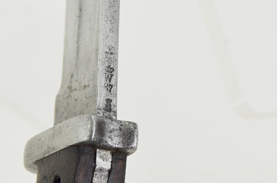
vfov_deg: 4.0
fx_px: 2657
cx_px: 115
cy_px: 89
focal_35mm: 346
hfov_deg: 6.0
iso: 560
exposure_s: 1/250
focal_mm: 112
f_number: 5.6
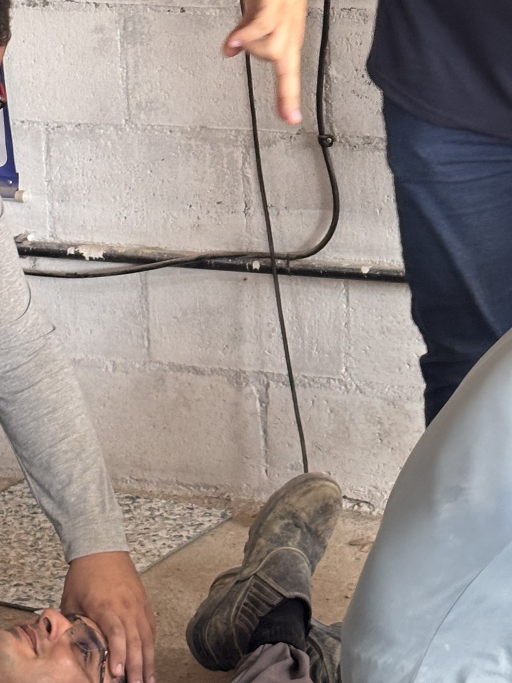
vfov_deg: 15.2
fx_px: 2524
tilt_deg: -11.3
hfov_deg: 11.5
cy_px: 32
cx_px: 400
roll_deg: +3.1
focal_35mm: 128
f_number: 1.6
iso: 100
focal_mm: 5.96
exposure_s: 1/60
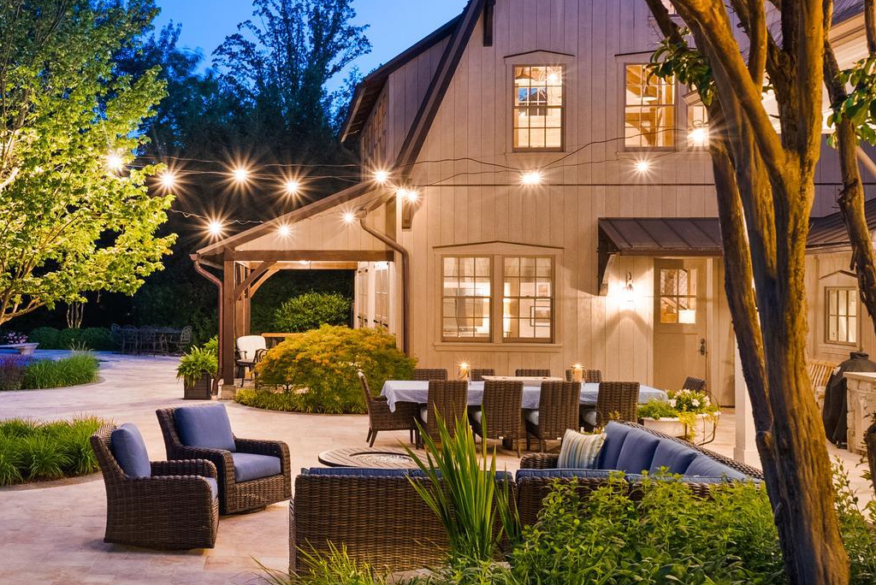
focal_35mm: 42
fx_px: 1023
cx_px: 155
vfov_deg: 31.9
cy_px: 276
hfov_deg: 43.8
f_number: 8
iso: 800
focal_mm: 21
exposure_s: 5
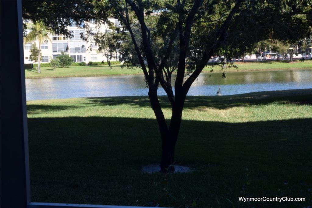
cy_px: 104
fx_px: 715
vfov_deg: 16.6
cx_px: 156
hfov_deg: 24.6
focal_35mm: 82
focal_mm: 55
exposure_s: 1/320
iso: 400
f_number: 9
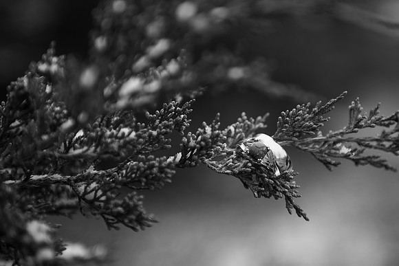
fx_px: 809
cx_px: 235
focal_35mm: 73
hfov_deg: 27.7
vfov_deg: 18.7
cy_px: 110
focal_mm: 62
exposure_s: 1/500
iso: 250
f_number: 2.8
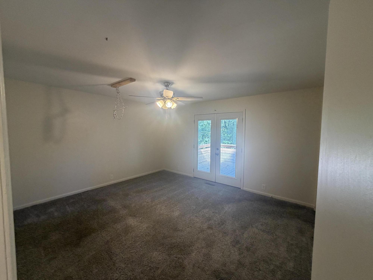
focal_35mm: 14
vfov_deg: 85.7
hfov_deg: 102.1
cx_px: 186
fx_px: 151
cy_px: 140
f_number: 2.2
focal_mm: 2.22
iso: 200
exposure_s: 1/60
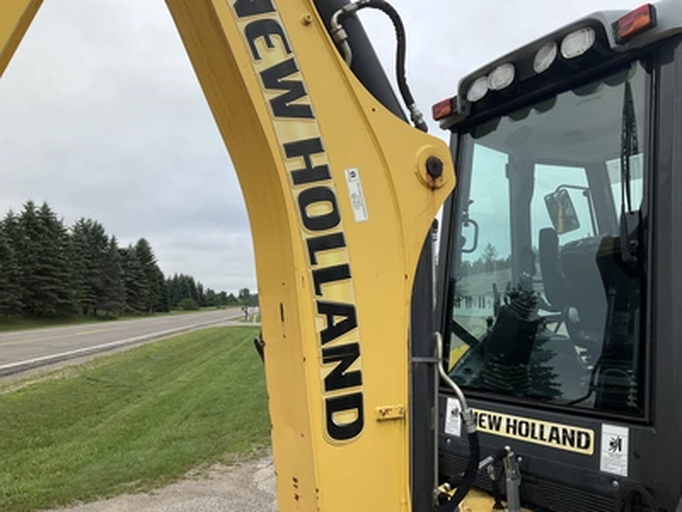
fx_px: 571
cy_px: 256
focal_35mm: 29
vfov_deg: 48.2
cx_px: 341
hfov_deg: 61.7
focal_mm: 3
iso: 25
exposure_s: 1/719
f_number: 1.8
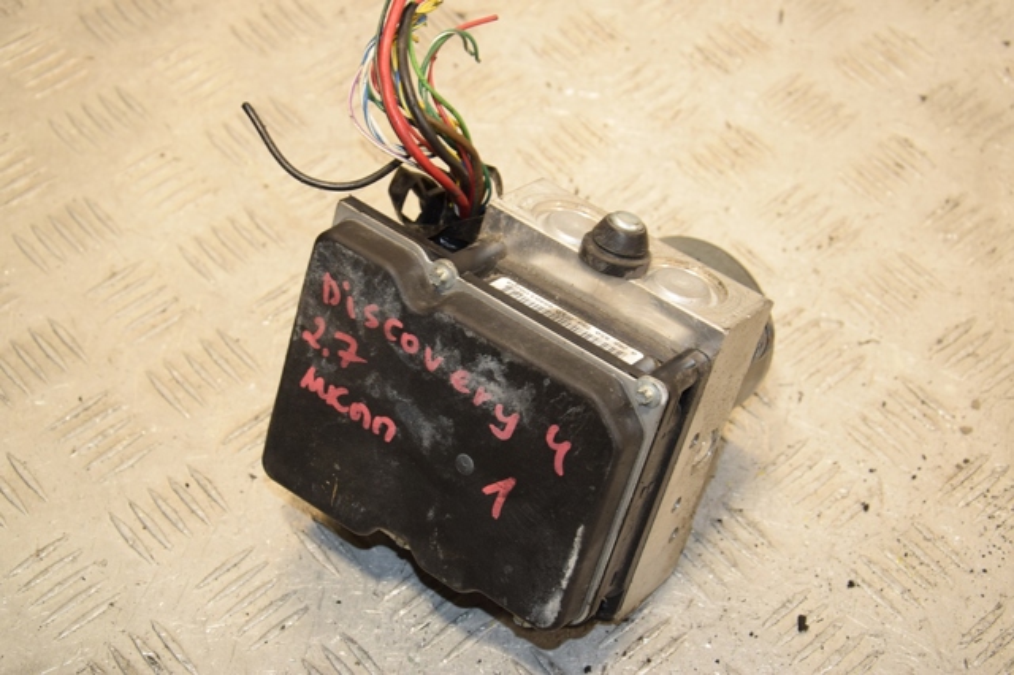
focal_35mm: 72
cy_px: 338
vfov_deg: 18.9
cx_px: 507
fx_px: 2027
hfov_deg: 28.1
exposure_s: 1/200
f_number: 7.1
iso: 800
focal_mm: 48
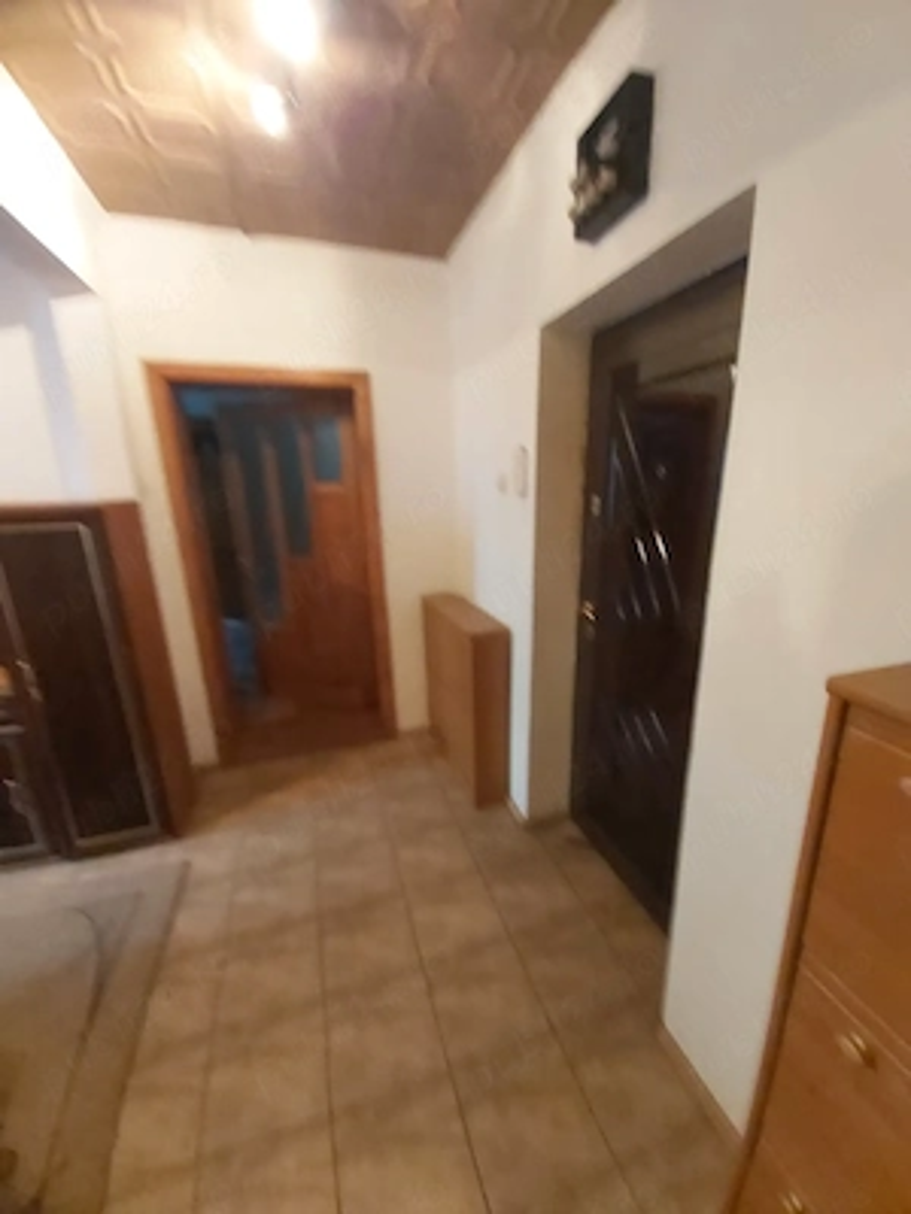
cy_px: 607
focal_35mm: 12
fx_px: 421
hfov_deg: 94.5
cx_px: 456
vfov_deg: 110.5
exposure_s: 1/25
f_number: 2.2
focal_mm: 1.42
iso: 500
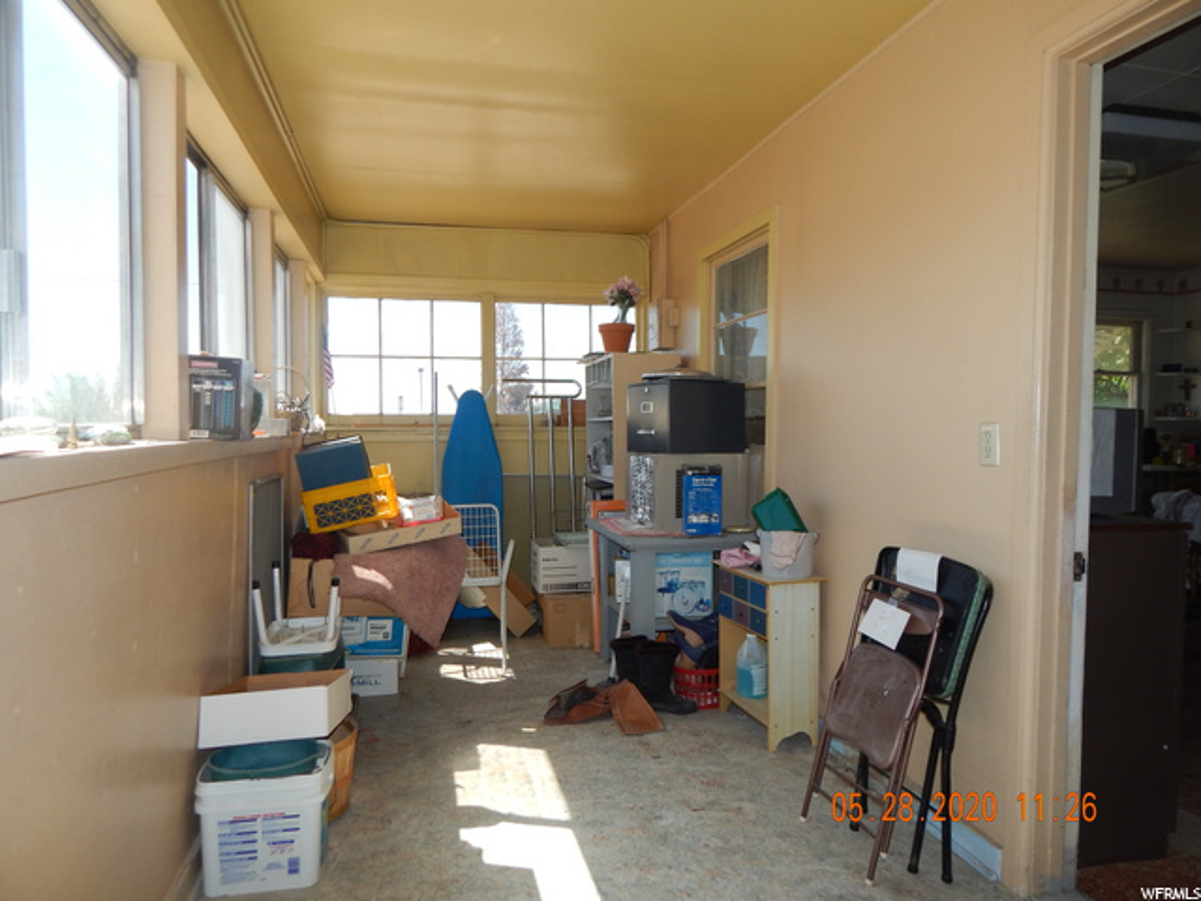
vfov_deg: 58.9
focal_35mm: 23
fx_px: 798
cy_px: 450
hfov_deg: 73.9
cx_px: 600
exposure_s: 1/400
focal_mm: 4
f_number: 3
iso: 125
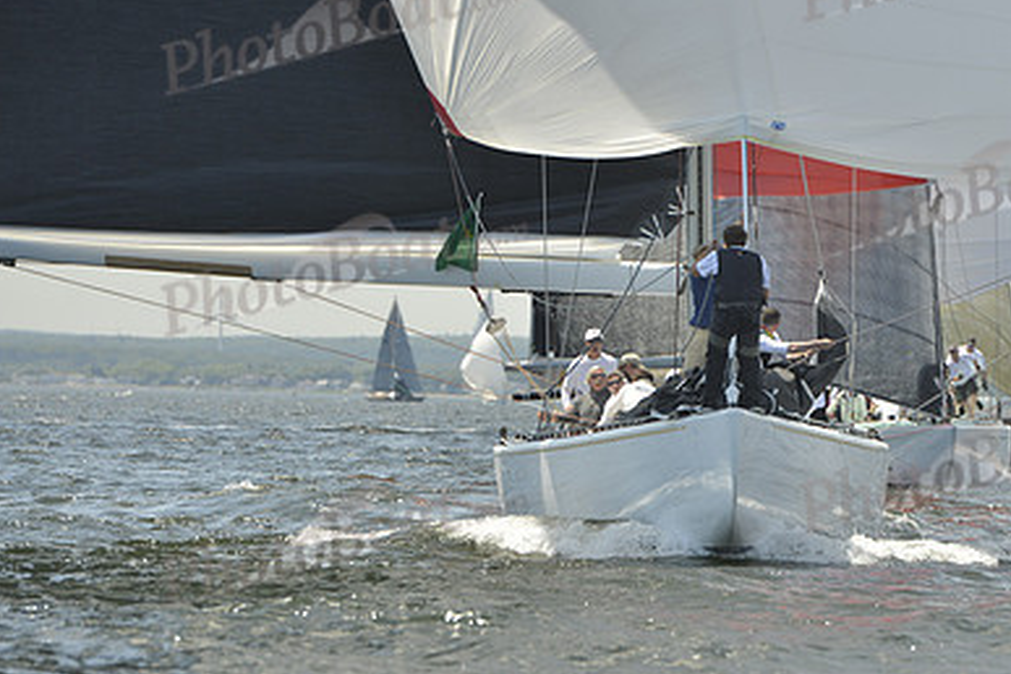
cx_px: 666
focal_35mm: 292
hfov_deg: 7.1
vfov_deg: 4.7
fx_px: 8200
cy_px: 367
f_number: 6.3
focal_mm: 195
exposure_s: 1/1600
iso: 280
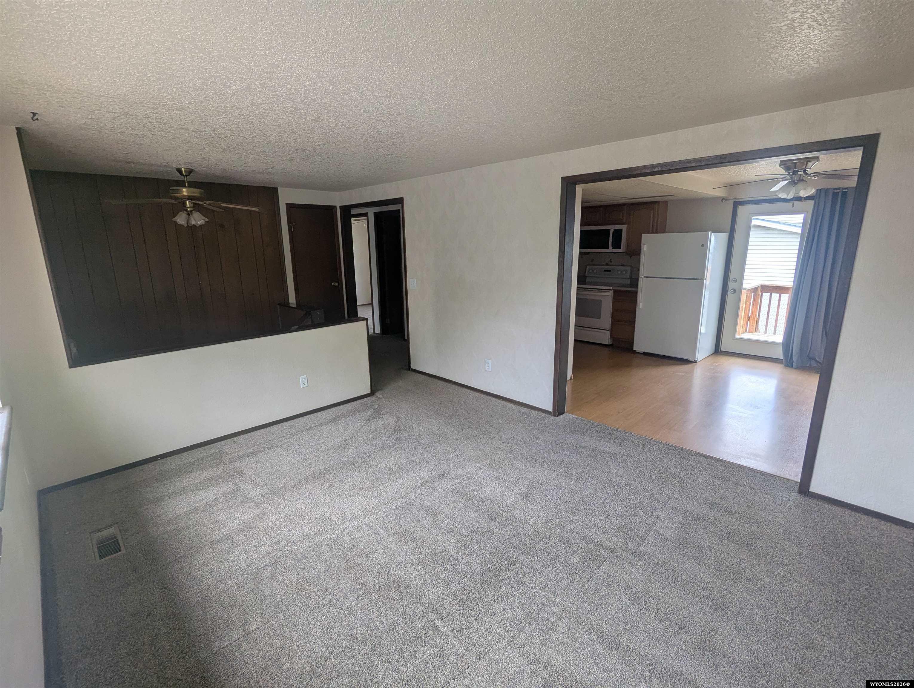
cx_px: 457
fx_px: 423
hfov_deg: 94.4
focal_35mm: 16
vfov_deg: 78.2
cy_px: 344
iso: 48
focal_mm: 2.35
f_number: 2.2
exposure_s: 1/147
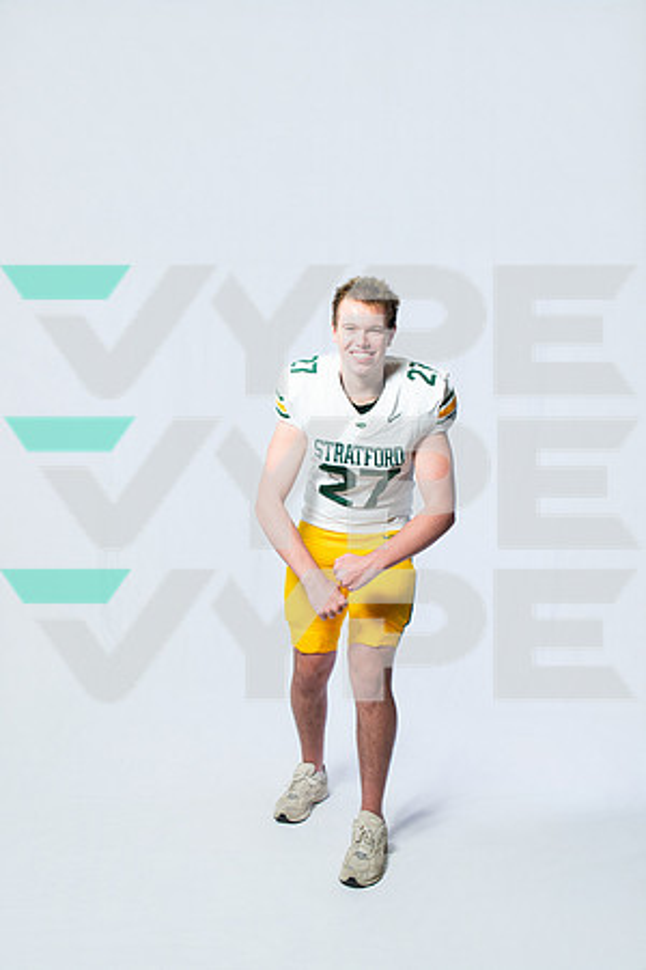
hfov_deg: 42.3
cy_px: 485
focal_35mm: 31
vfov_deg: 60.3
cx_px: 323
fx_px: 834
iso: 500
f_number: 8
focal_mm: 31
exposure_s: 1/250
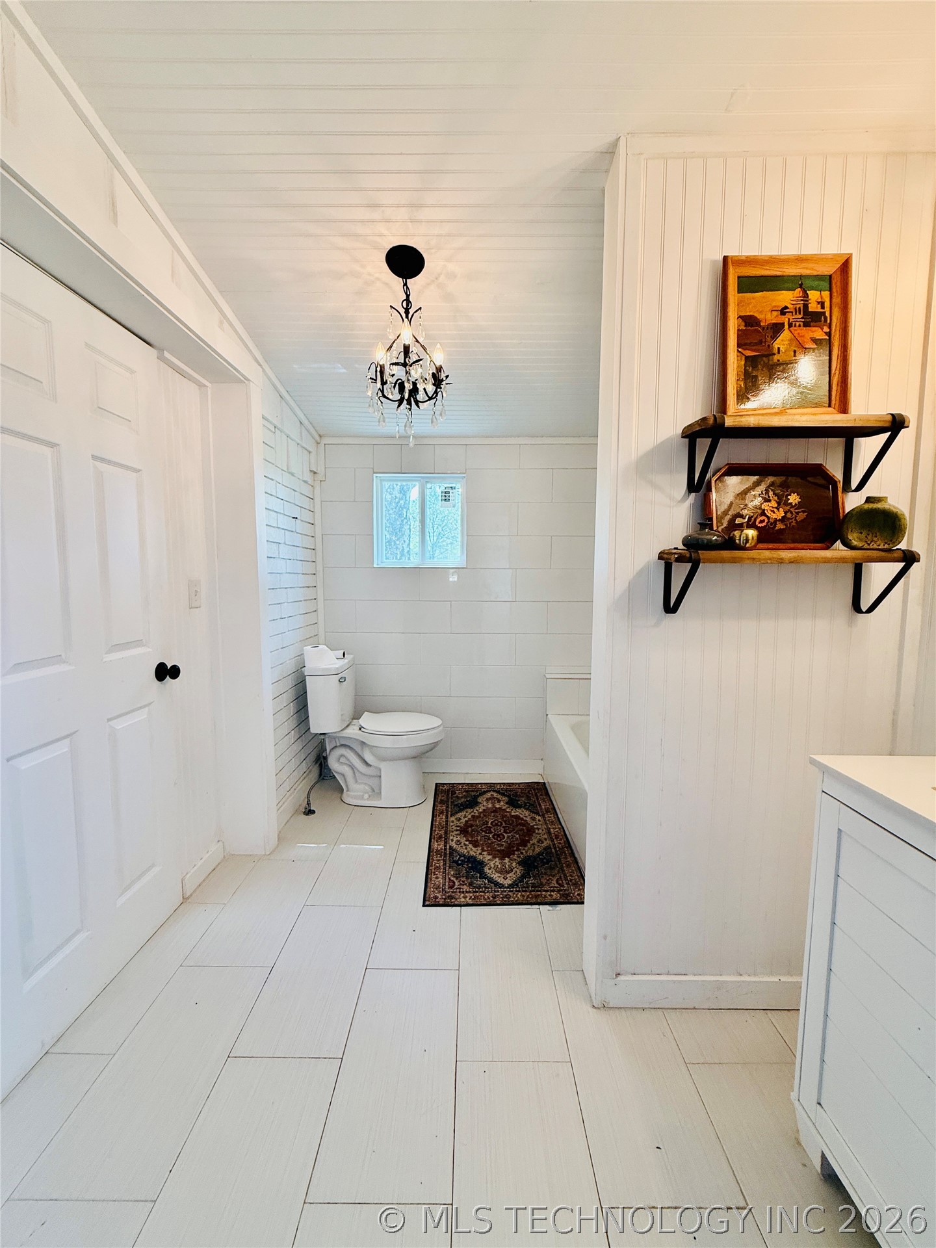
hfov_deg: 85.7
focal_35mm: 14
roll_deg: -0.6
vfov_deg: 102.1
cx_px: 468
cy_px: 624
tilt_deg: -5.2
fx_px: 505
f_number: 2.2
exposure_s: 1/120
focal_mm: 2.22
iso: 125
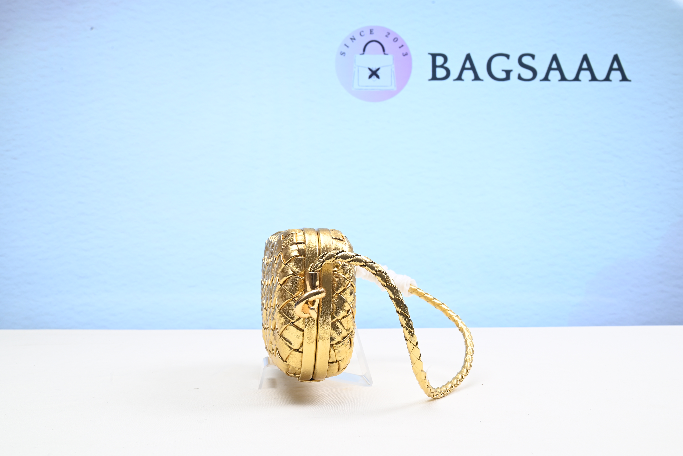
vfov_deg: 36.0
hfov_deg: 51.9
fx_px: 702
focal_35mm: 37
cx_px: 342
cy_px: 228
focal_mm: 37
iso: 100
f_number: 16
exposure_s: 1/2
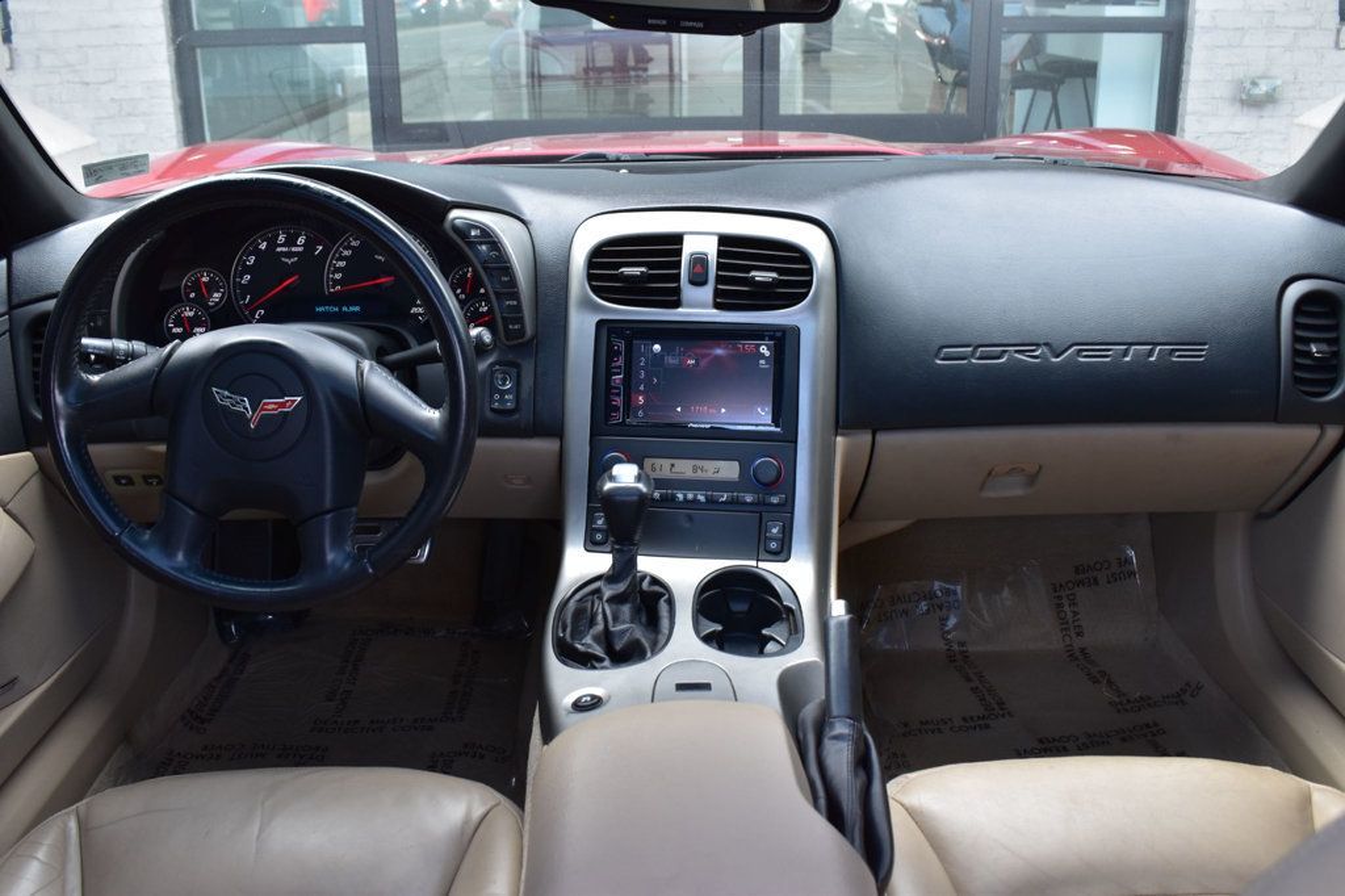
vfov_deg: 36.8
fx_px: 1344
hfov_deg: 53.1
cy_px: 448
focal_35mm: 36
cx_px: 672
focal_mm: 24
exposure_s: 1/50
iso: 400
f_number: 8
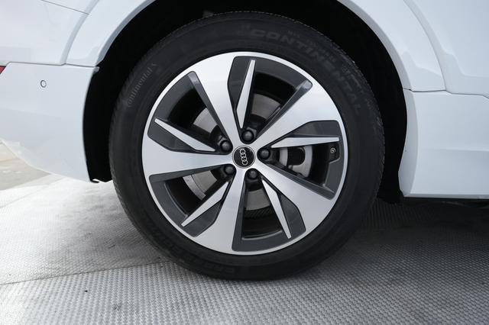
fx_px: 339
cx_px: 244
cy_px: 162
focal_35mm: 25
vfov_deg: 51.2
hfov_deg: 71.5
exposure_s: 1/160
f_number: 2.8
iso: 2500
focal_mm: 25
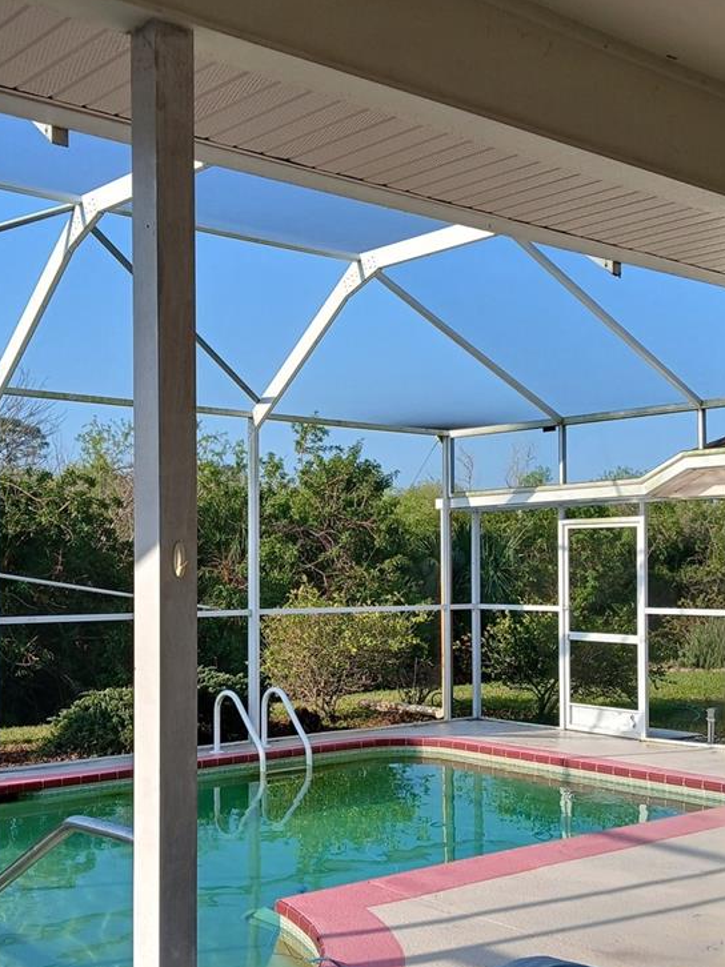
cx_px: 307
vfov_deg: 43.8
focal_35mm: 43
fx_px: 1201
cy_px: 550
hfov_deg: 33.5
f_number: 1.8
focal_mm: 3.98
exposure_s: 1/276
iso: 20
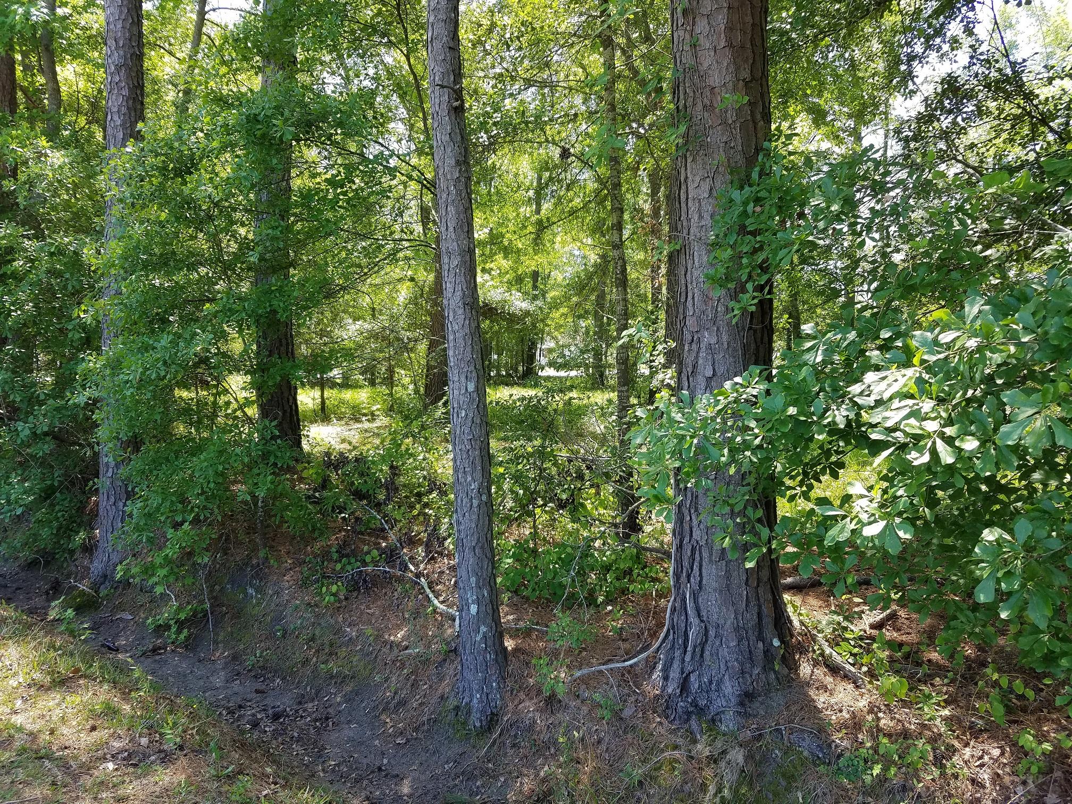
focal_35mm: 26
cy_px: 402
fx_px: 805
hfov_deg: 67.3
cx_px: 536
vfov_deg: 53.1
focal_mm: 4.2
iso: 50
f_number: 1.7
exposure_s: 1/258
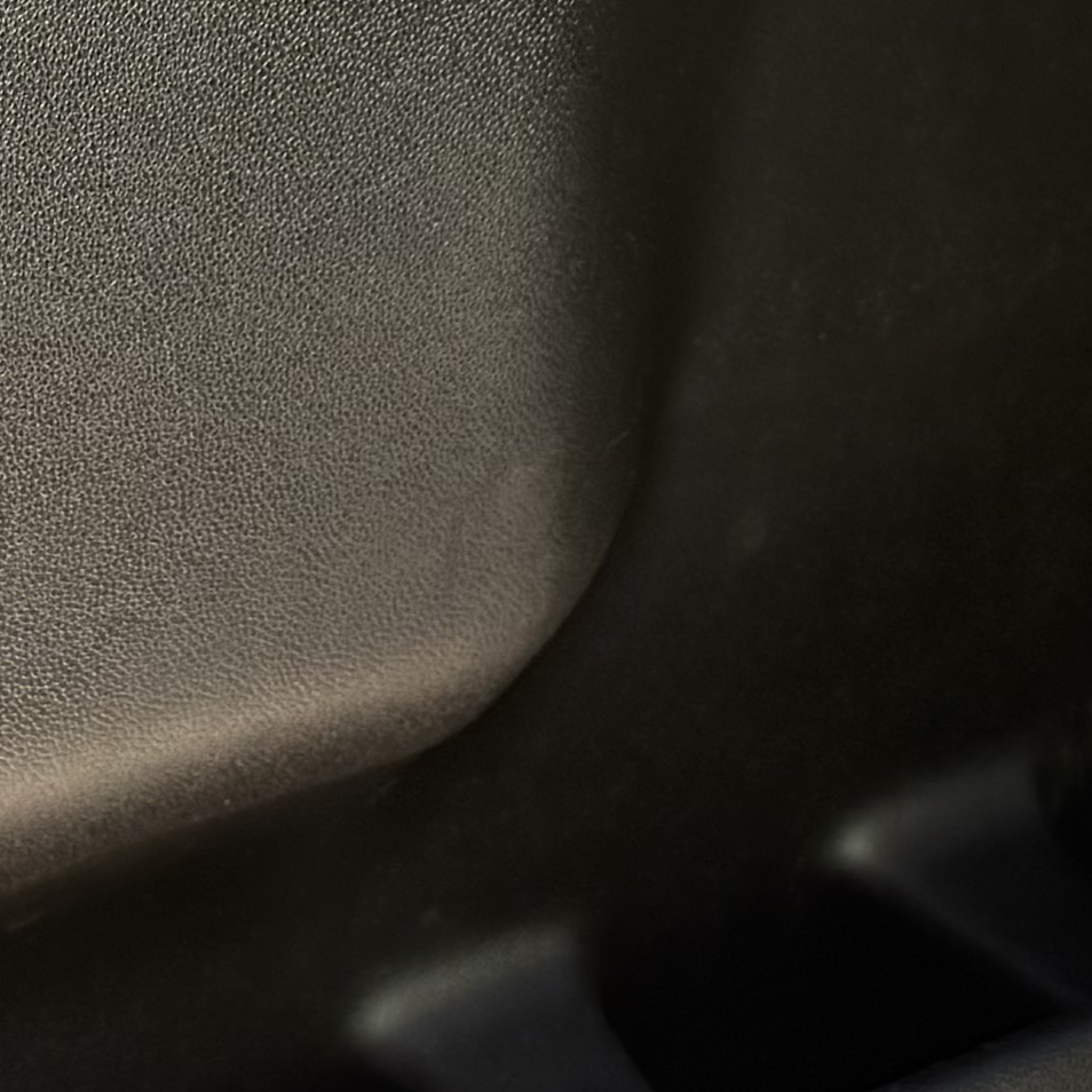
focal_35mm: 127
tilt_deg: -21.0
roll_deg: -4.7
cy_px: -184
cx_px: 43
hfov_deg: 13.6
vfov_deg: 13.4
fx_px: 4533
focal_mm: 6.76
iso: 125
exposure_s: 1/243
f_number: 1.78
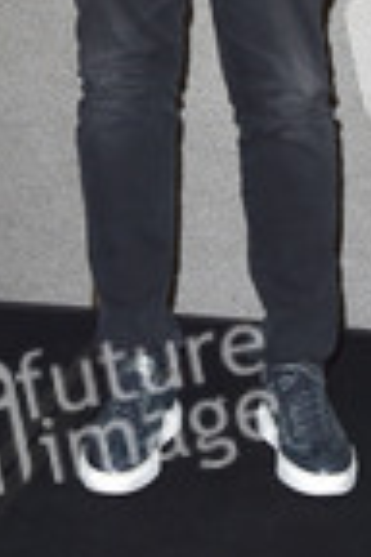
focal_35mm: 117
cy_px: -162
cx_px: 195
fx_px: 1808
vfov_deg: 16.5
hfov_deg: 11.7
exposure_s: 1/250
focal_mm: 42
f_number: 6.3
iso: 500
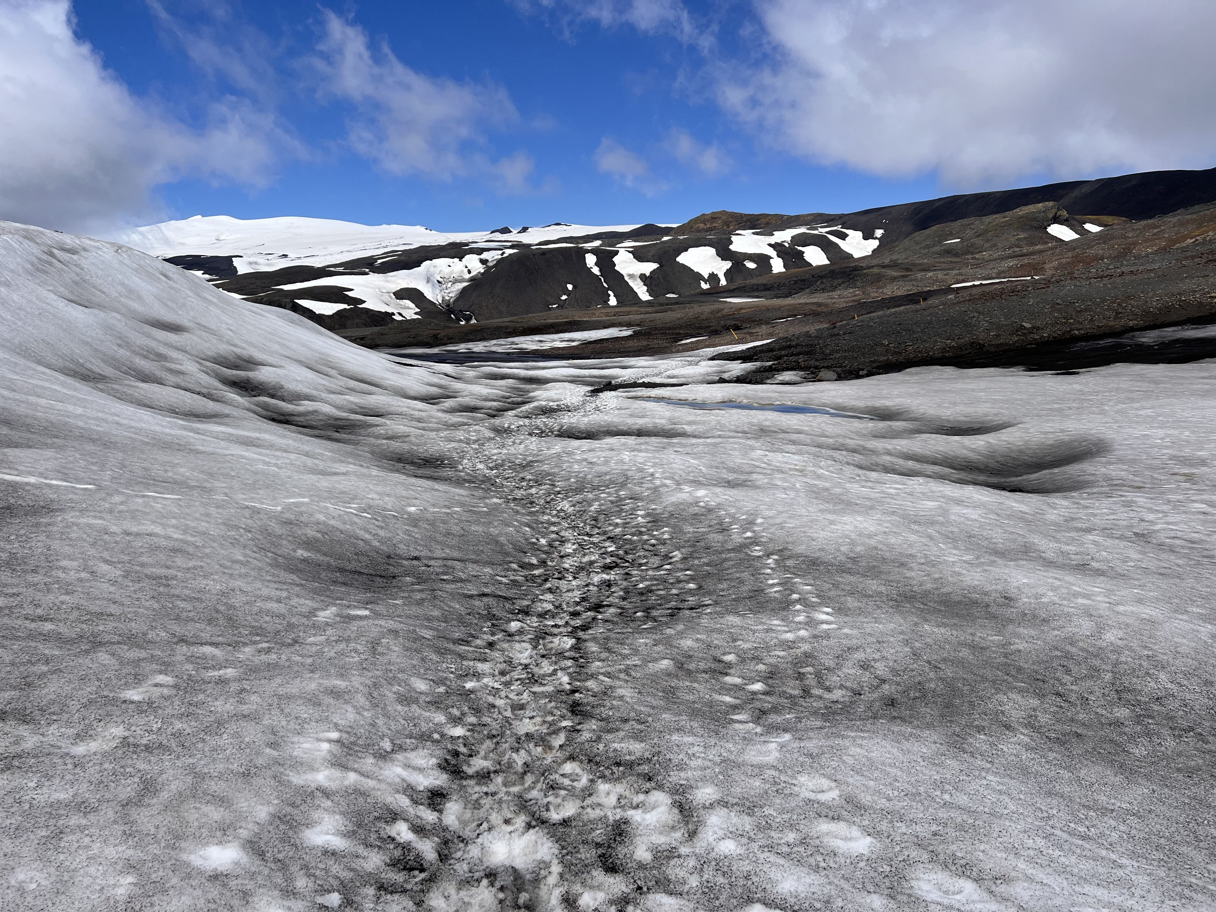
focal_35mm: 26
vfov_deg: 53.1
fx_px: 913
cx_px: 608
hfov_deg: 67.3
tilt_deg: -8.1
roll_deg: +1.7
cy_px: 456
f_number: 1.5
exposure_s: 1/8696
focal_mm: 5.7
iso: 50
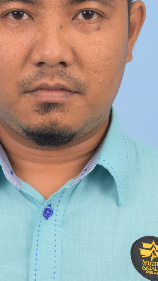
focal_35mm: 97
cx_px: 51
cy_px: 90
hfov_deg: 12.5
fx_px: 723
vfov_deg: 21.9
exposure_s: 1/160
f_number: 6.3
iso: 800
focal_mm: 38
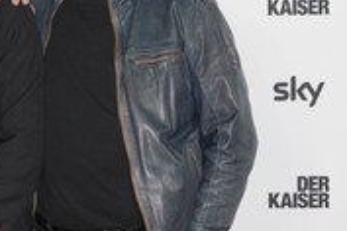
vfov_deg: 7.7
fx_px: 1716
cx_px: -72
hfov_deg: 11.3
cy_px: 117
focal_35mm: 178
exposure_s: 1/250
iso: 1600
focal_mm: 70
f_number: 9
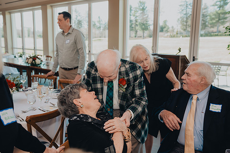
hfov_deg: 55.0
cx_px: 115
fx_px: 221
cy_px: 76
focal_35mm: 35
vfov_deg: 38.3
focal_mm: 34
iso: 500
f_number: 4
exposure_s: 1/200
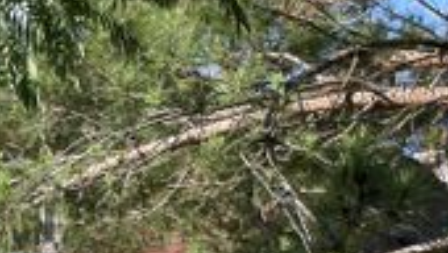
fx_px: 1593
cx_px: 42
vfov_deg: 9.0
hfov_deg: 15.8
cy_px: 314
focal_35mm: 134
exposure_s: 1/479
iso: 80
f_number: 2.8
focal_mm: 3.85
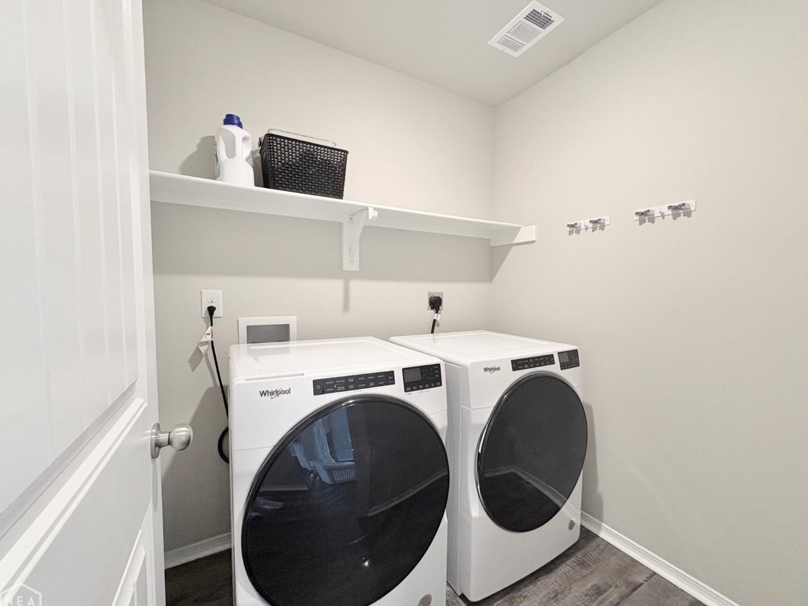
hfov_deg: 98.1
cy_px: 311
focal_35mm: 15
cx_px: 424
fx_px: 350
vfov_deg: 81.7
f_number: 2.2
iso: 320
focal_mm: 2.22
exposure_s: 1/60
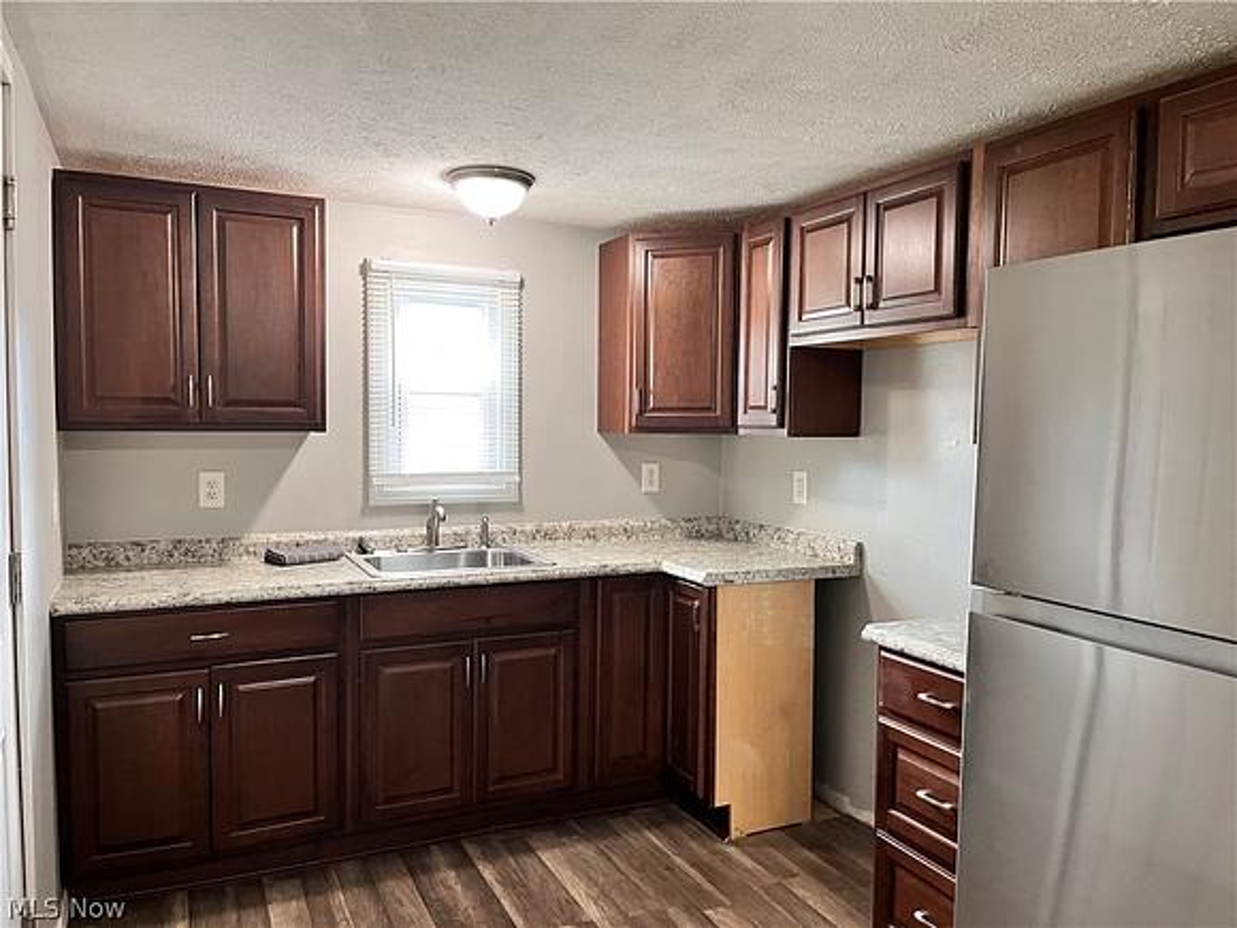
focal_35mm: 26
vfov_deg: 53.1
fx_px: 929
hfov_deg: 67.3
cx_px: 618
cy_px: 464
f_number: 1.6
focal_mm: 5.1
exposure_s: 1/60
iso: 320
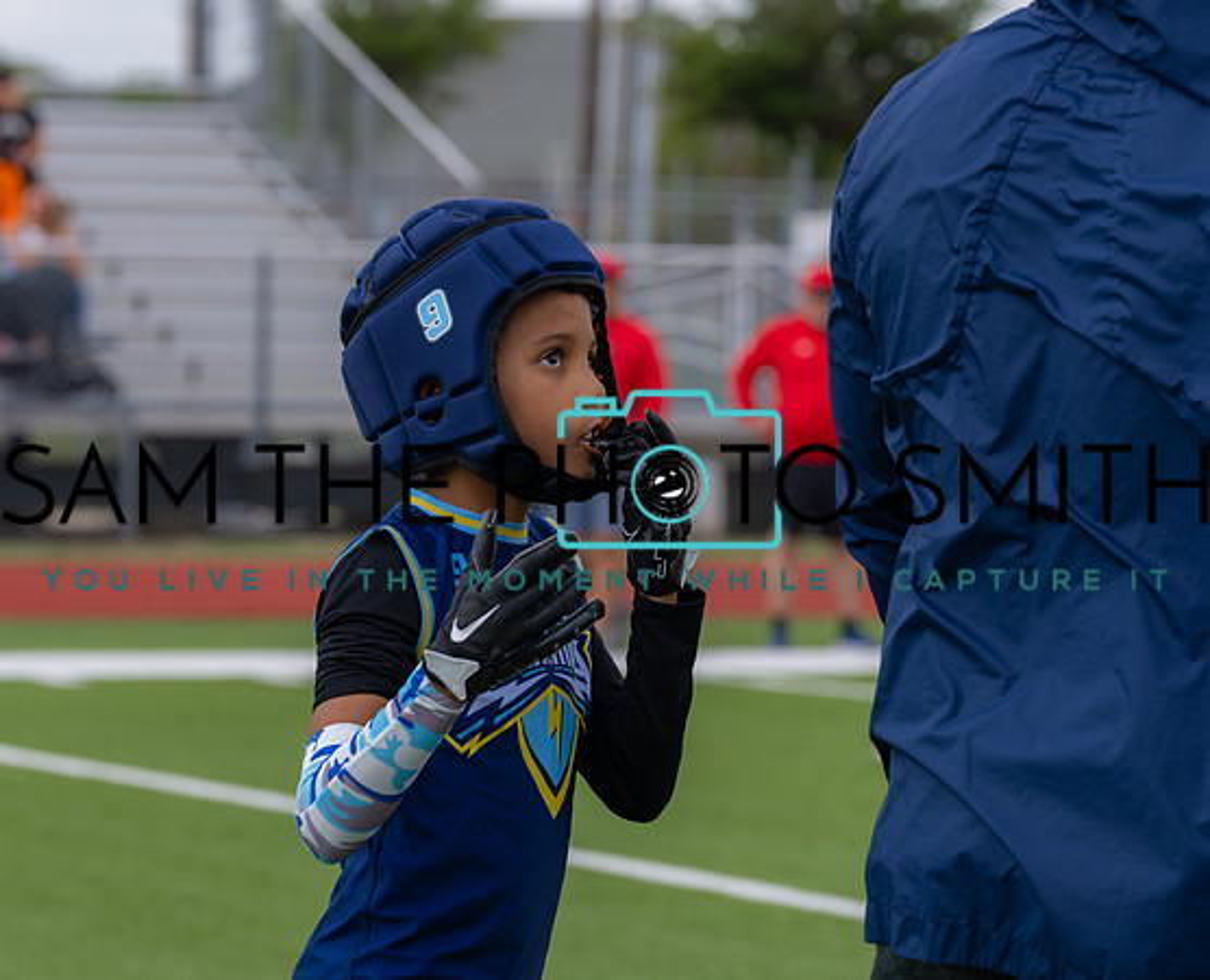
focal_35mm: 230
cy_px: 484
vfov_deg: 6.8
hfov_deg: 8.4
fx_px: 8263
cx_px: 466
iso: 100
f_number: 9
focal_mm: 200
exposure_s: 1/250
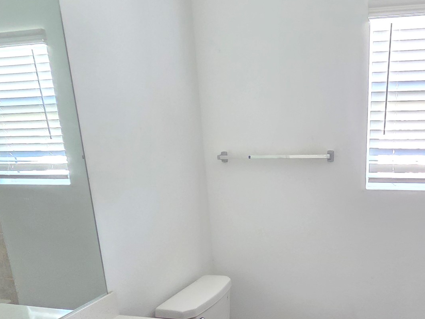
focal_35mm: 25
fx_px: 307
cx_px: 316
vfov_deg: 53.1
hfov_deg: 65.4
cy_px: 229
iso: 1600
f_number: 2.2
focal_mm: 2.2
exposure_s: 1/60
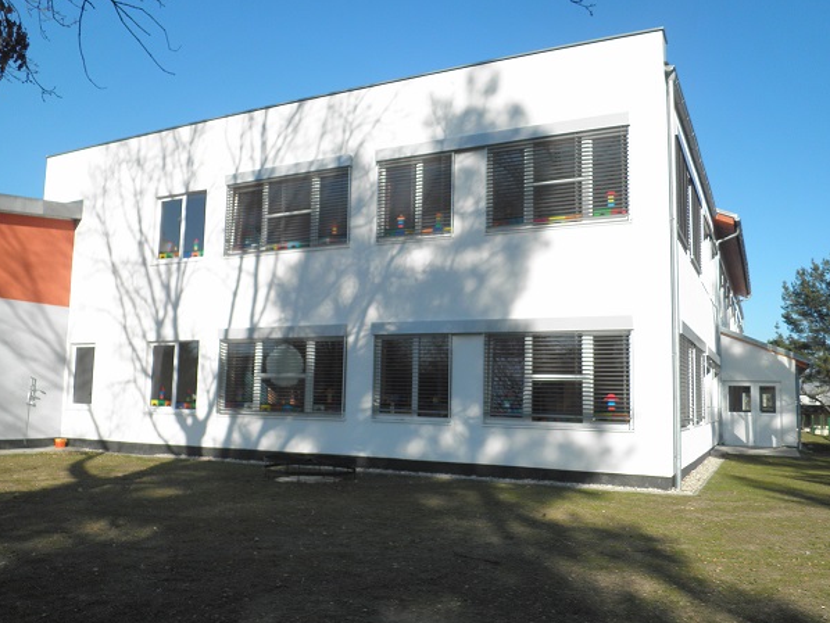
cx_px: 412
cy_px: 307
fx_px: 672
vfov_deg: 49.8
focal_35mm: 28
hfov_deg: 63.4
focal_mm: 4.7
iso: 64
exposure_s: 1/125
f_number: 7.9
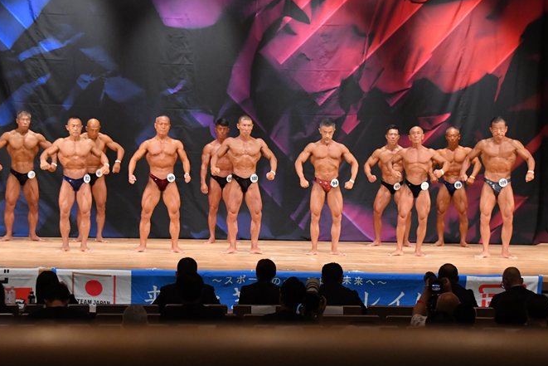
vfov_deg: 11.1
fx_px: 1873
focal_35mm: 123
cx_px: 296
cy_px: 159
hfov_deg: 16.6
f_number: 5.6
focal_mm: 70
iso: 6400
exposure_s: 1/400
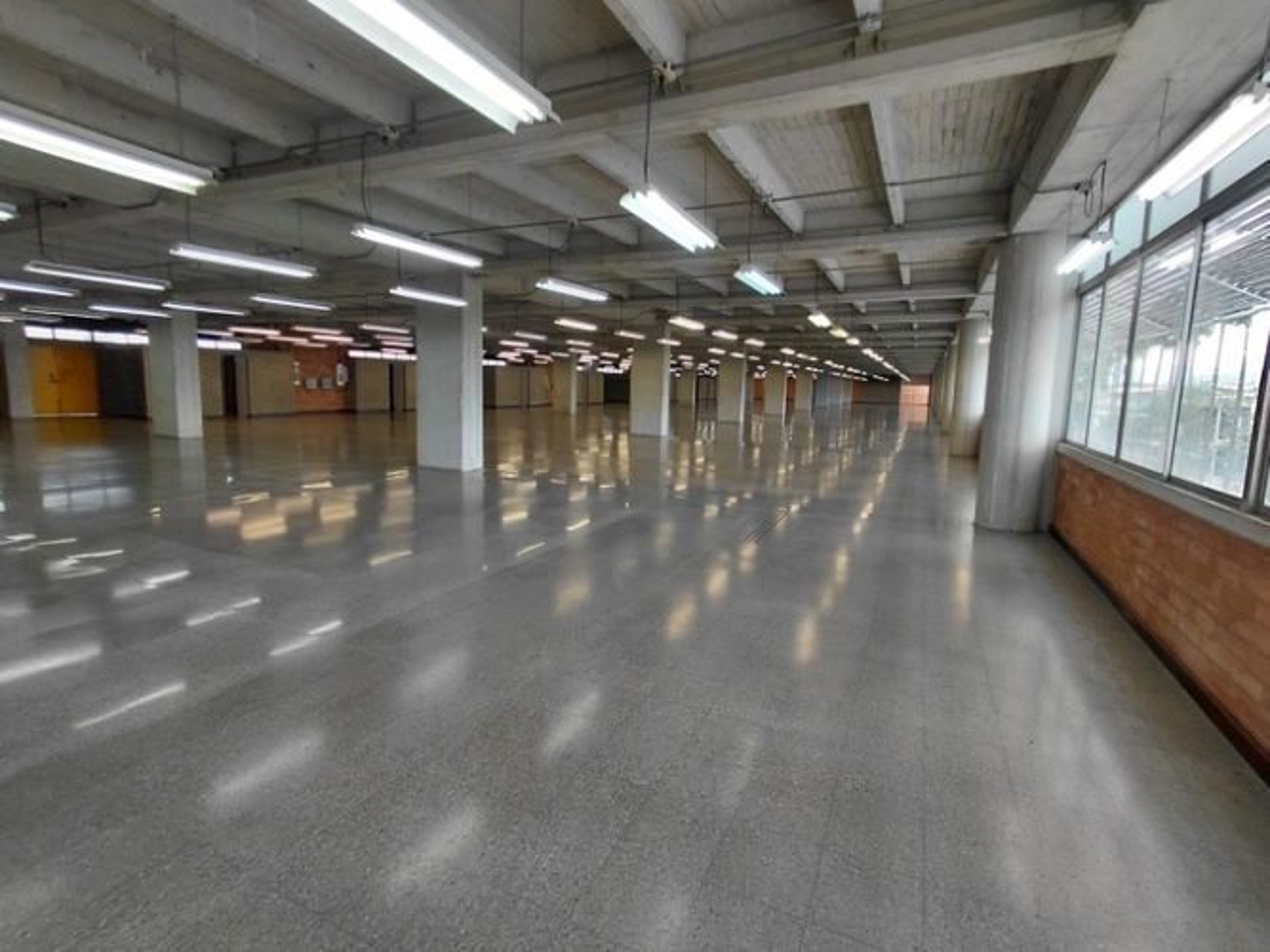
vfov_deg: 78.1
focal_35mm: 16
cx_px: 635
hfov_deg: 94.5
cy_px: 476
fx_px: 587
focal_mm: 1.64
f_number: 2.2
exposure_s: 1/120
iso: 64
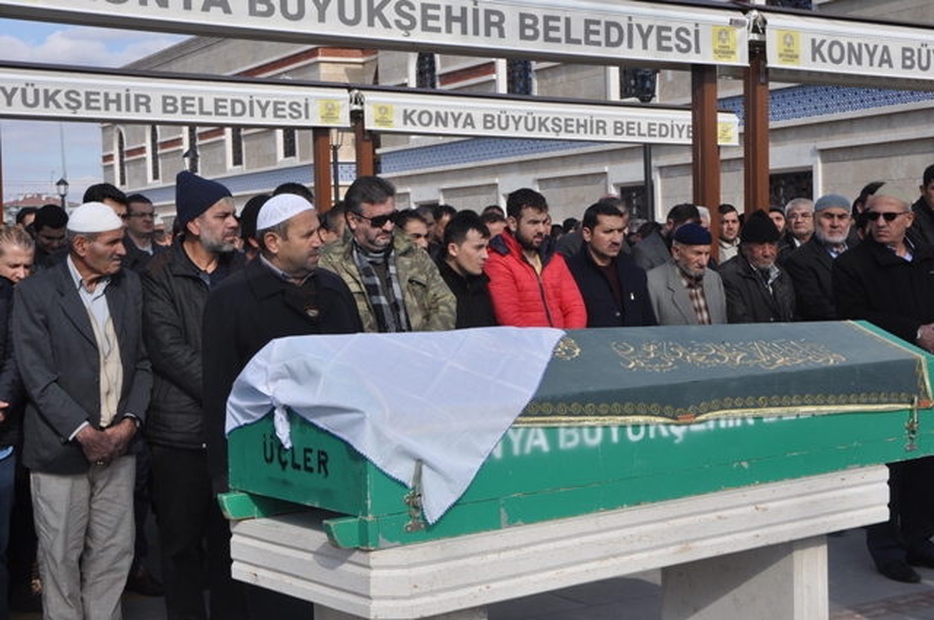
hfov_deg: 33.4
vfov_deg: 22.6
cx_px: 467
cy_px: 310
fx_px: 1555
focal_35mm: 60
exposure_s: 1/320
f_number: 9
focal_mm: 40
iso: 200
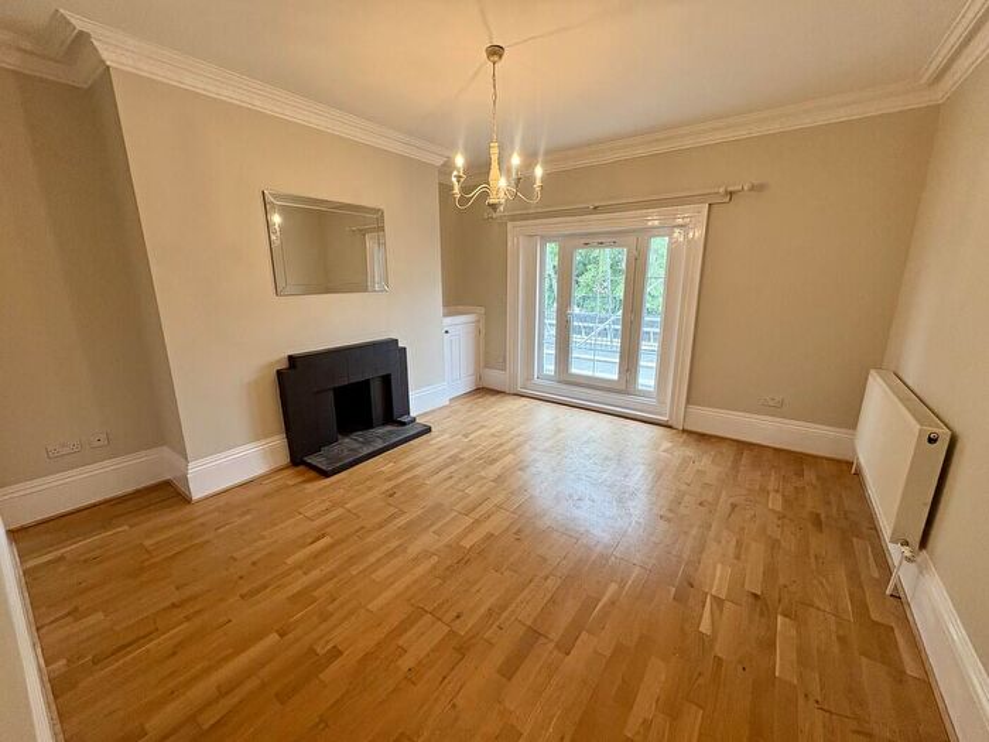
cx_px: 494
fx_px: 400
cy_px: 371
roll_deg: +1.0
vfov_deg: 85.7
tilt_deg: -13.2
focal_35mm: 14
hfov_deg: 102.1
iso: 160
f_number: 2.2
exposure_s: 1/100
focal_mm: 2.22
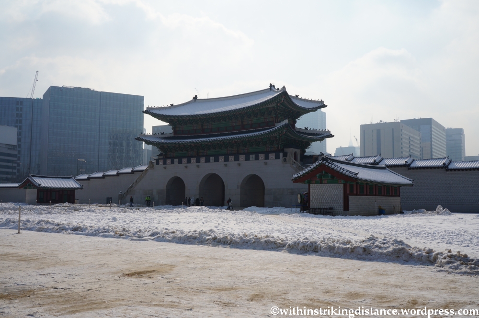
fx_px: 478
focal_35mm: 36
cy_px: 159
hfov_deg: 53.2
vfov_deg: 36.8
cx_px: 240
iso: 200
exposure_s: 1/640
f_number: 13
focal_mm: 24
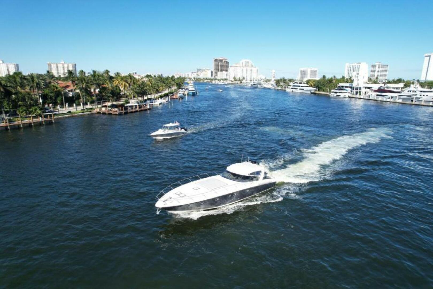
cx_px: 216
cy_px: 144
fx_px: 265
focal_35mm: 22
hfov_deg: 78.6
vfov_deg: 57.2
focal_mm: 8.38
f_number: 2.8
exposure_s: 1/1500
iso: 100
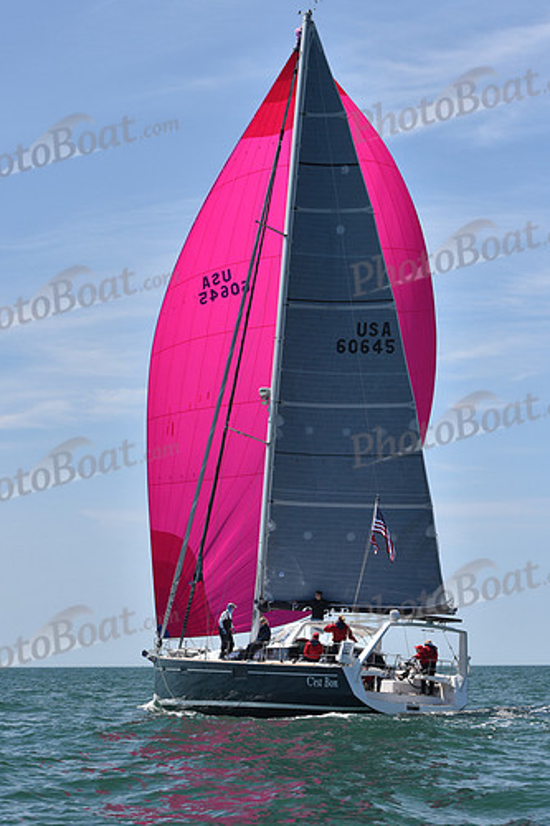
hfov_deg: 15.7
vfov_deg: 23.4
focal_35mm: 87
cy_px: 363
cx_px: 265
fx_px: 1995
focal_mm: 75
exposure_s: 1/800
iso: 400
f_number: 7.1
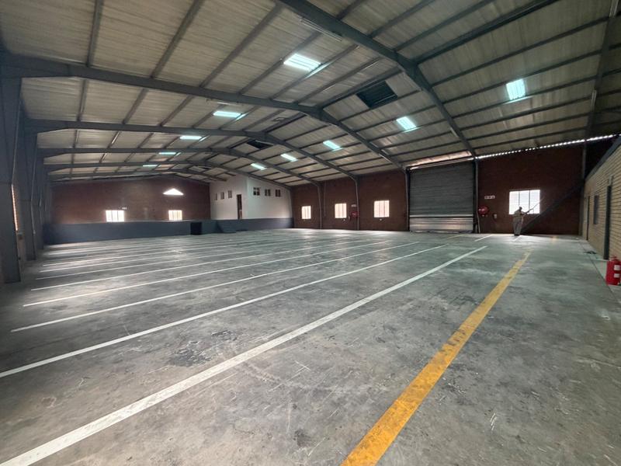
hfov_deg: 102.1
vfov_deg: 85.7
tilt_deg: -3.8
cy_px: 233
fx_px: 251
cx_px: 310
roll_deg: +2.0
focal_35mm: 14
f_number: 2.2
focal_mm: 2.22
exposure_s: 1/60
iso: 400
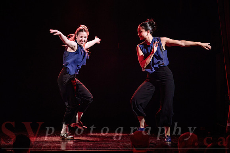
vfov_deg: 8.3
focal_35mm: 165
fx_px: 1057
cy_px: 77
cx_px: 110
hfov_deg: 12.4
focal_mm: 140
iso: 1600
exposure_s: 1/200
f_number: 2.8
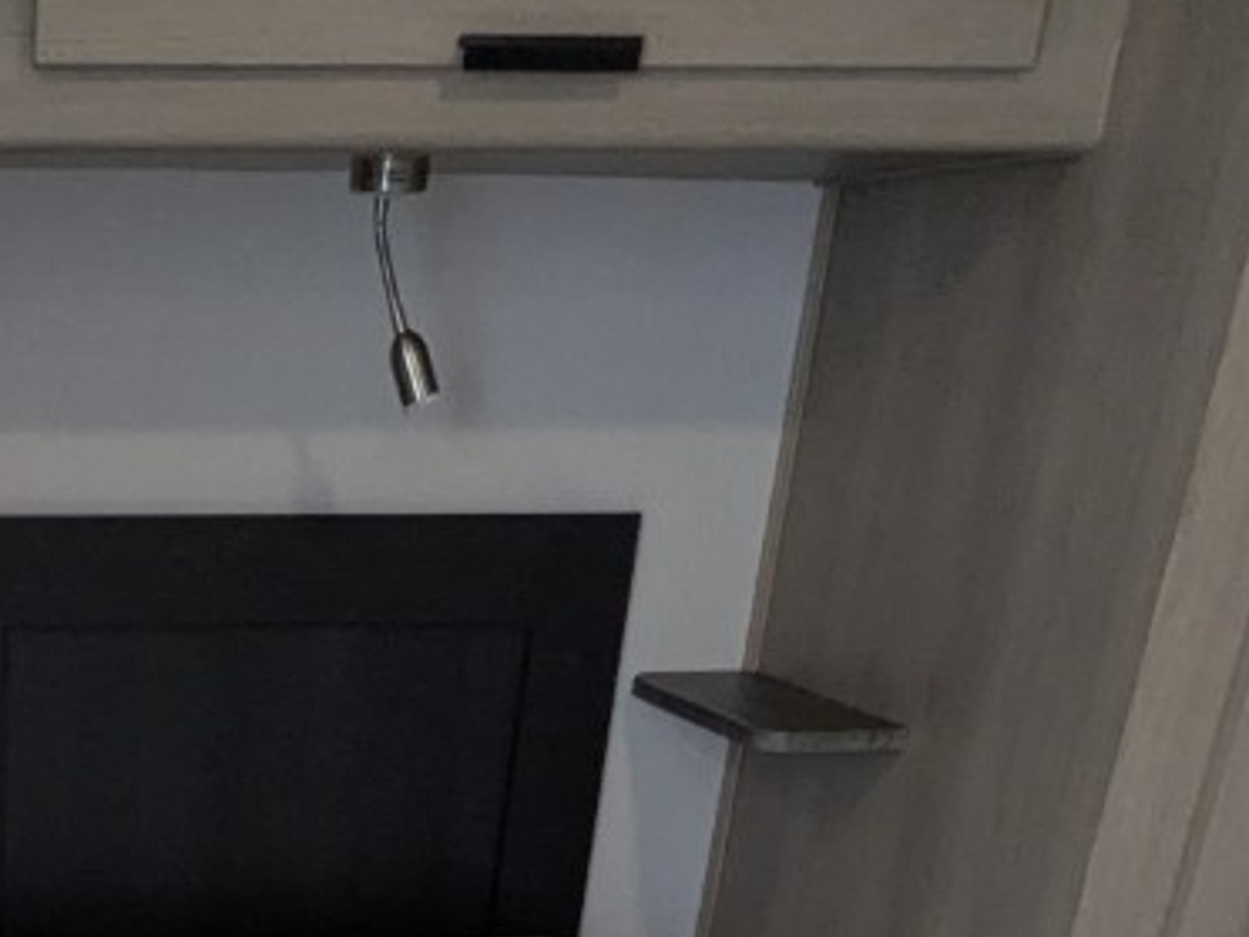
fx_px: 2165
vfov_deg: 18.4
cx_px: -52
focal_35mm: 60
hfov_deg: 29.6
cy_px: 1740
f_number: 2.2
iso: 385
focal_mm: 2.35
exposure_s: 1/124
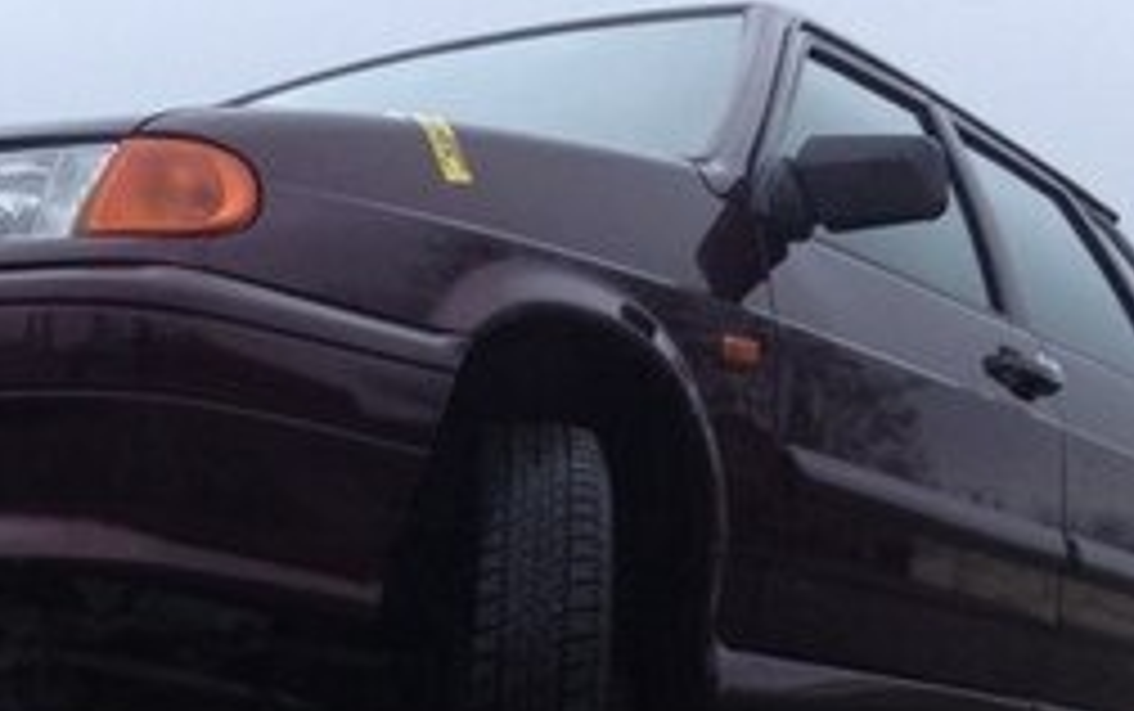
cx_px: 248
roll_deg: -1.1
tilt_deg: +0.6
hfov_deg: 21.2
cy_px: 808
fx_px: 3000
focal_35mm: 97
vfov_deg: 13.2
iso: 50
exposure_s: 1/40
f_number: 2.4
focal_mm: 4.28
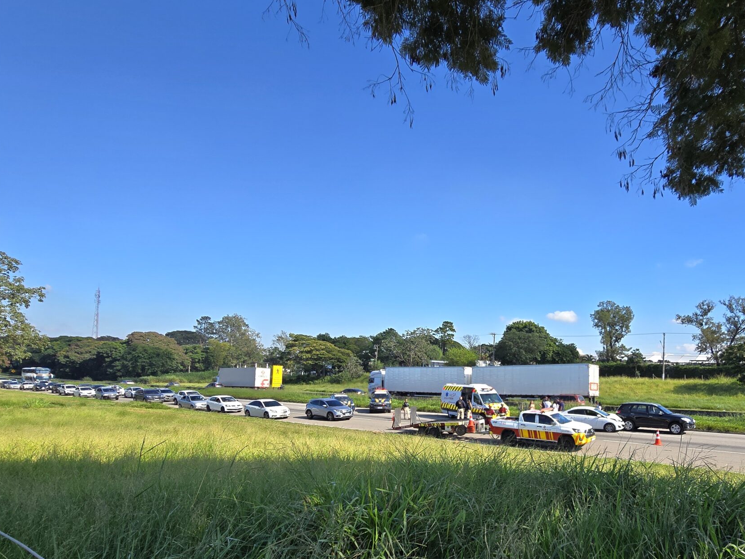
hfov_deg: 80.2
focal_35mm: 20
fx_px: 430
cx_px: 467
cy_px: 358
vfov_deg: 64.8
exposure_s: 1/1189
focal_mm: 2.2
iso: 50
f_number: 2.2
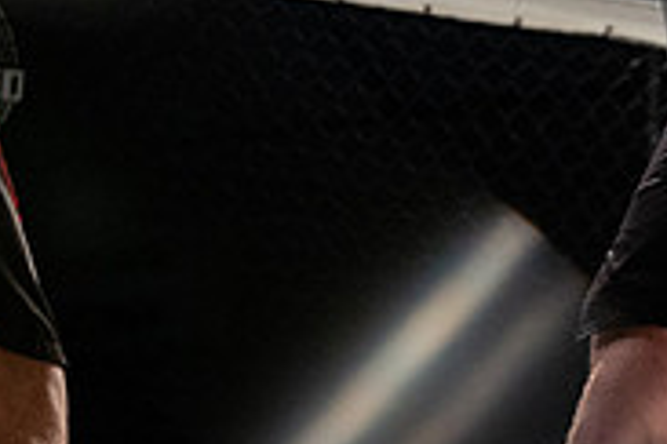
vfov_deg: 8.2
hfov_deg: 12.3
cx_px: 627
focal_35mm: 165
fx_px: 3057
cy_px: -178
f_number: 4.5
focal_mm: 52
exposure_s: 1/640
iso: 1600
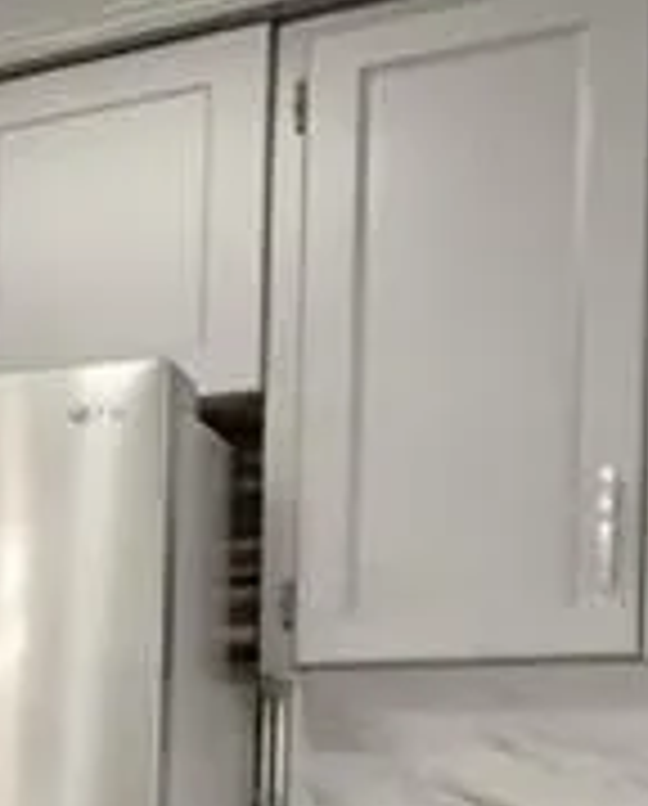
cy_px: 851
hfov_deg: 13.9
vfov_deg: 23.0
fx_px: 1881
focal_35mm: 79
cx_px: -904
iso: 800
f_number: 9
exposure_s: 1/2
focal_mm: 14.7
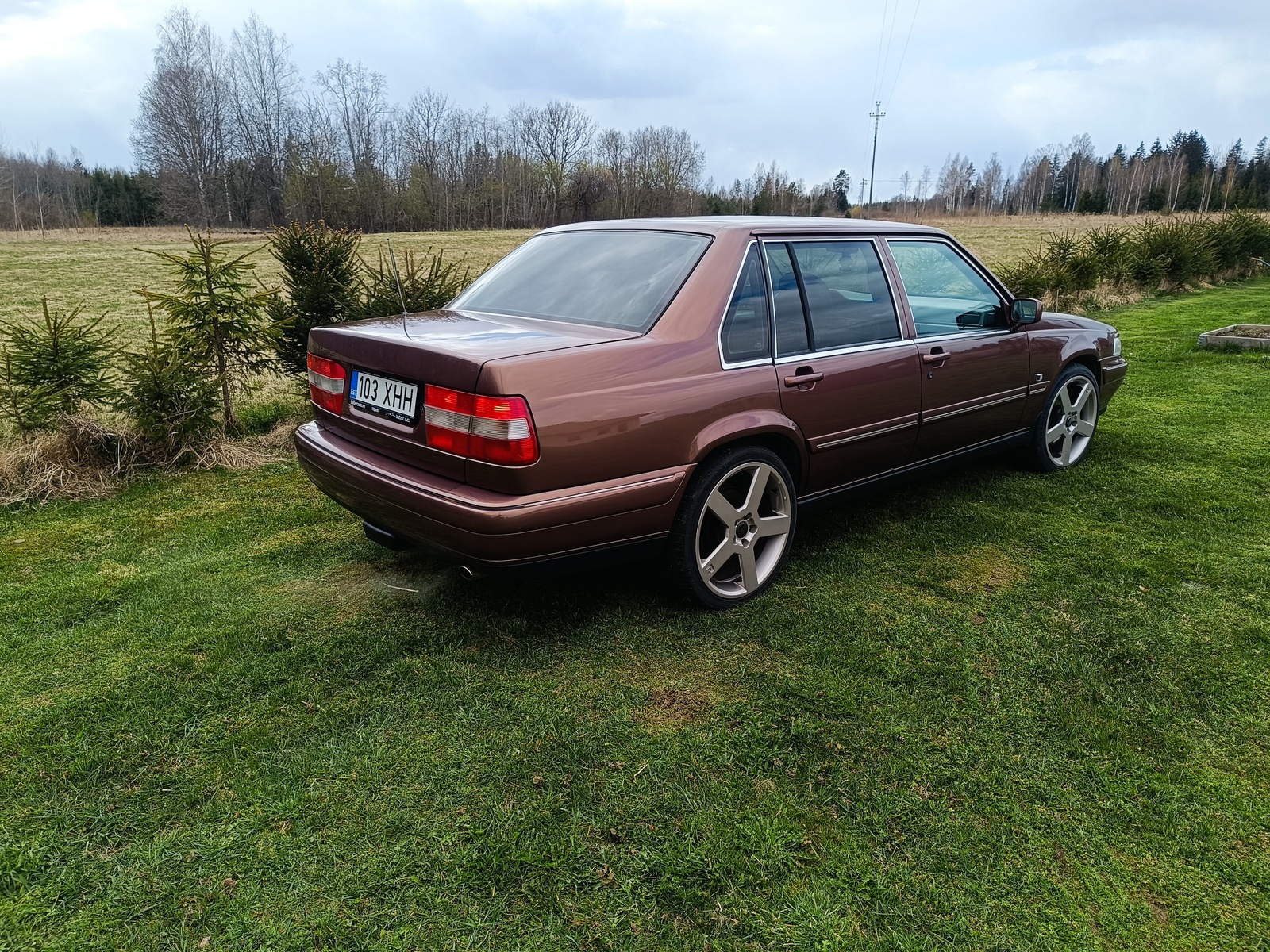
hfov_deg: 71.6
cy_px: 476
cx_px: 635
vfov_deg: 56.8
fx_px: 881
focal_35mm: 24
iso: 52
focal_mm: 5.59
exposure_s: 1/513
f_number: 1.88
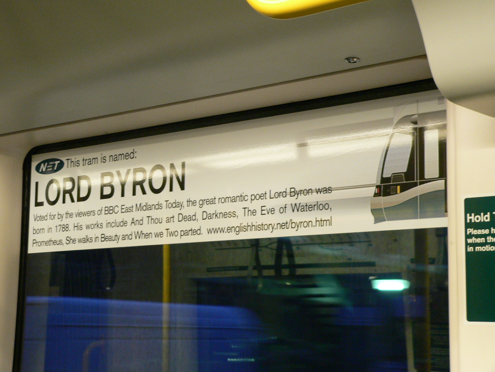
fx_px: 1058
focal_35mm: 74
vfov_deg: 19.9
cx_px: 248
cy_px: 186
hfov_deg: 26.3
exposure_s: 1/10
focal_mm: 12.3
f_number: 2.8
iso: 200
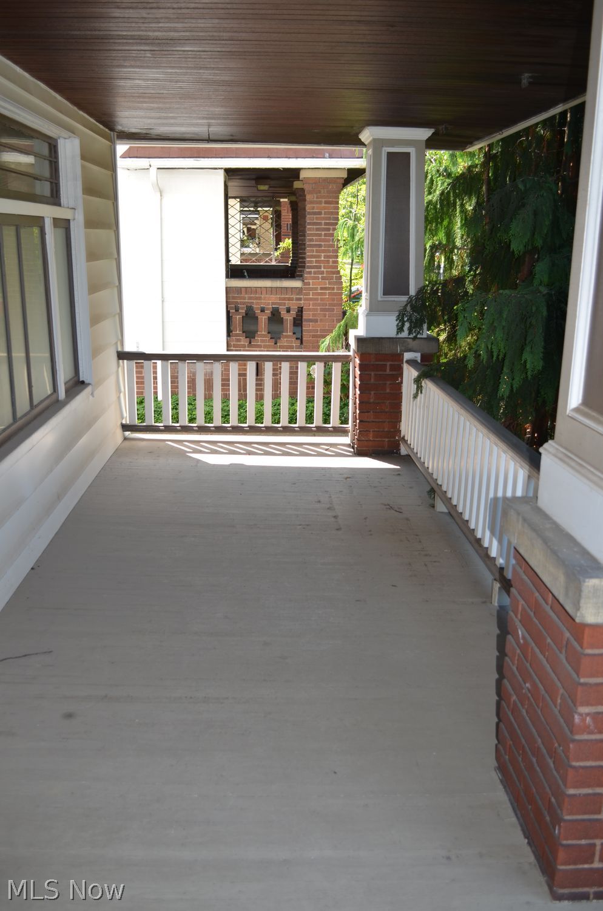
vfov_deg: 57.3
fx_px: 833
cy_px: 456
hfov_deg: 39.8
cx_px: 302
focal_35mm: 33
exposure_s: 1/200
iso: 160
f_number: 3.8
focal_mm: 22
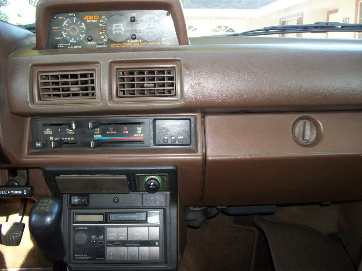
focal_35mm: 32
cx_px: 181
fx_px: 335
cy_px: 136
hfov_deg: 56.8
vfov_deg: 44.2
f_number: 2.9
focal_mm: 5.7
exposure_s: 1/60
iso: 160
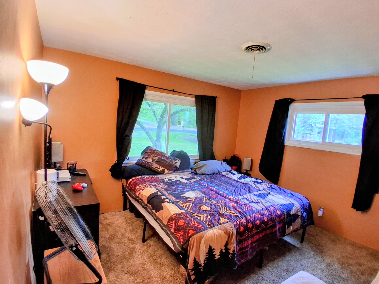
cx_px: 190
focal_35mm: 17
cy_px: 142
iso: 160
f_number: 2.2
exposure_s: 1/40
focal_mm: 1.4
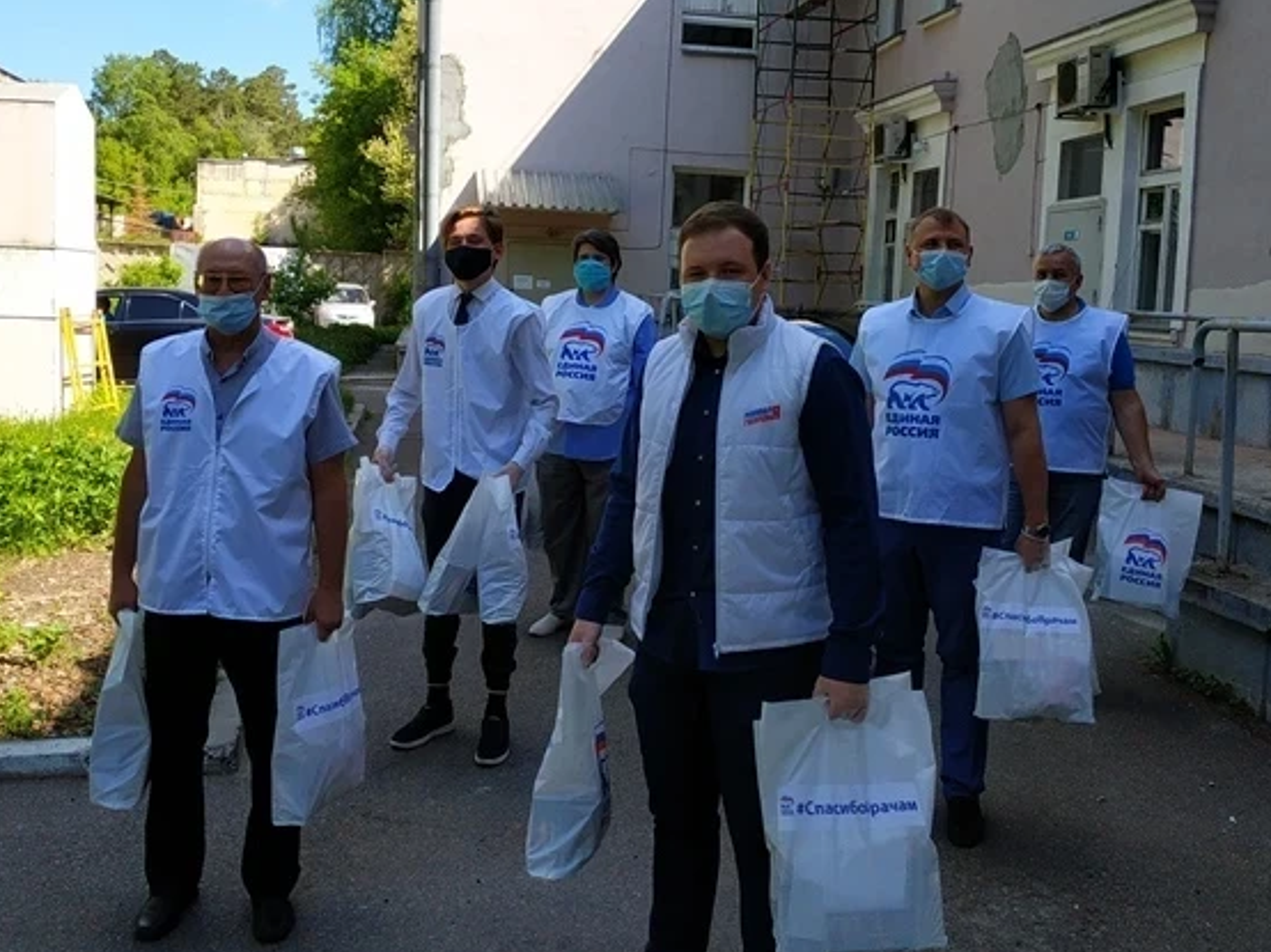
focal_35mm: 26
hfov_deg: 67.3
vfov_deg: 53.0
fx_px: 954
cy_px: 475
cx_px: 675
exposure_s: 1/1524
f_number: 1.9
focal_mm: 3.94
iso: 200
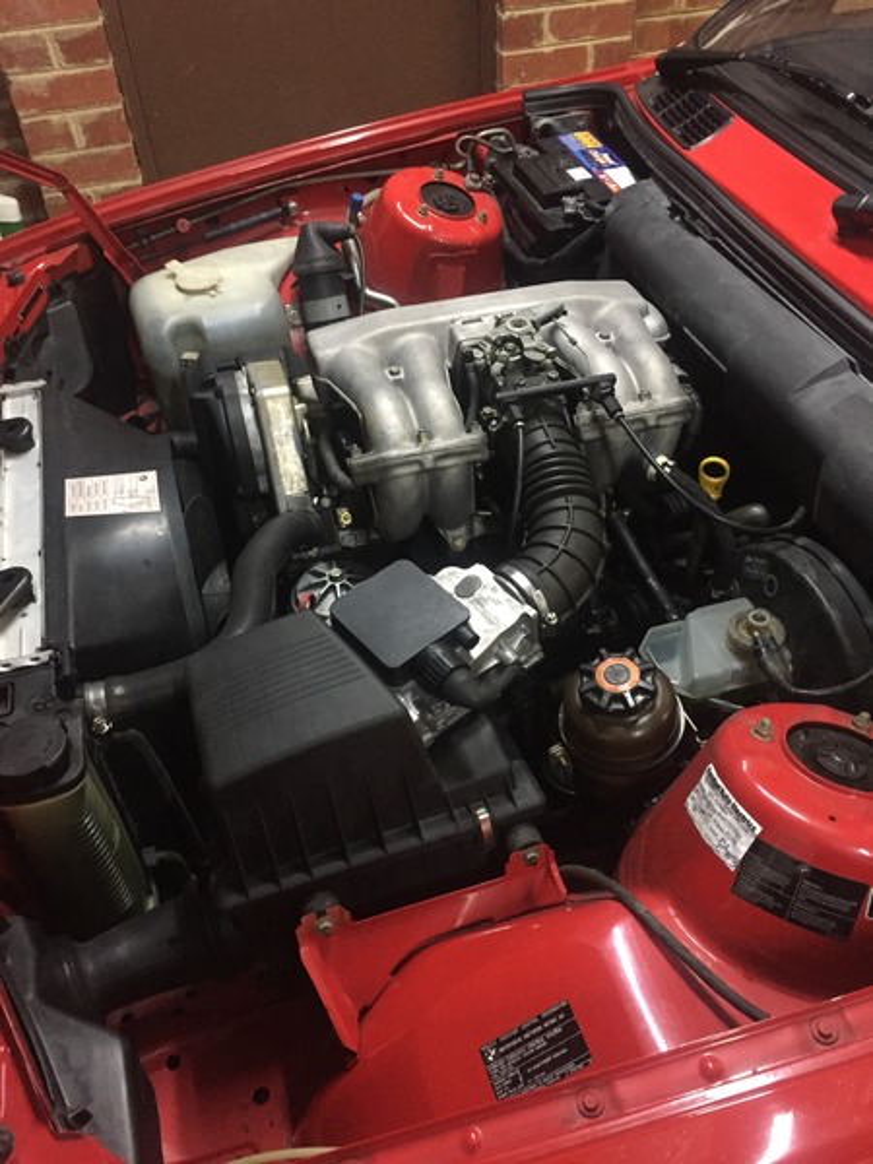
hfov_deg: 48.2
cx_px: 436
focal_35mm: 29
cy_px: 582
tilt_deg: -43.7
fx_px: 975
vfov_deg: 61.7
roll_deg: +3.2
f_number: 2.2
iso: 320
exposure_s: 1/17
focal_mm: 4.15
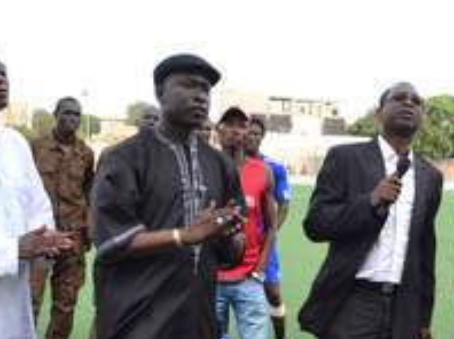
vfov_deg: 18.8
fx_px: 1009
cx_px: 300
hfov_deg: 25.2
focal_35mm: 77
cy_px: 298
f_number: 7.1
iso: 400
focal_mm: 22
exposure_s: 1/200
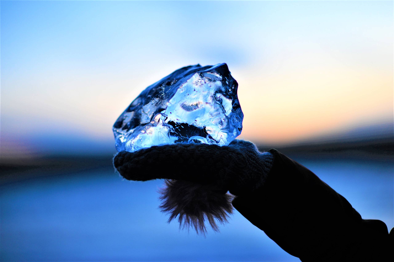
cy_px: 131
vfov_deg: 16.0
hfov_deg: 23.9
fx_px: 930
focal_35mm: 85
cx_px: 197
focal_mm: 85
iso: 400
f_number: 1.4
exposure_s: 1/400
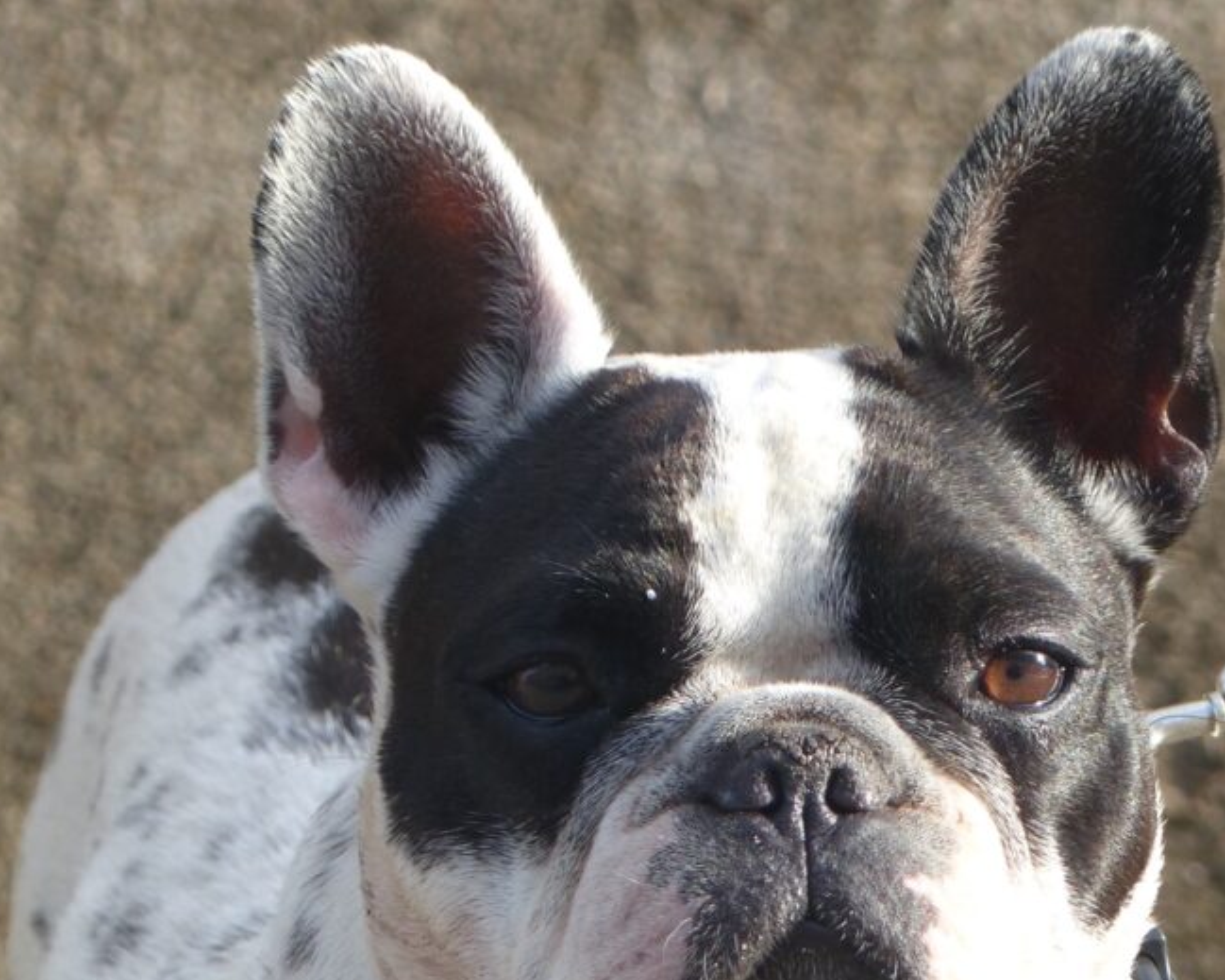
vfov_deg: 1.9
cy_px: 631
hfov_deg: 2.3
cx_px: 776
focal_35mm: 824
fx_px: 29870
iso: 100
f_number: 4
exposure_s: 1/160
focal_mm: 96.3
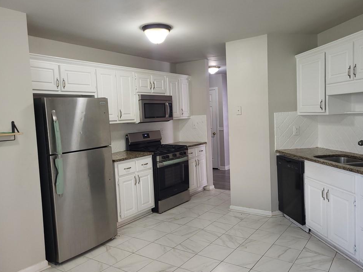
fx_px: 294
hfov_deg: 63.4
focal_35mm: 28
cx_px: 191
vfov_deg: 49.7
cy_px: 143
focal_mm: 5.4
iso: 100
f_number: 1.8
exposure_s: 1/30
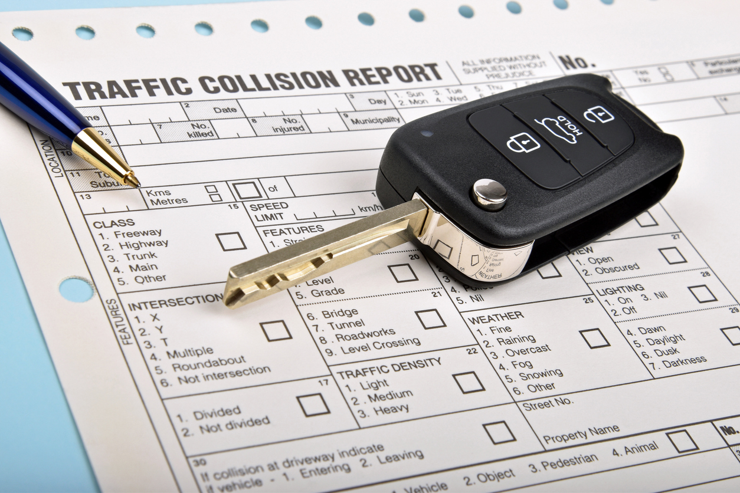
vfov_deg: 16.6
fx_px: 1696
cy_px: 246
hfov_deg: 24.6
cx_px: 370
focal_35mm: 82
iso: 100
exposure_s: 1/200
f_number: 14
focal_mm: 55
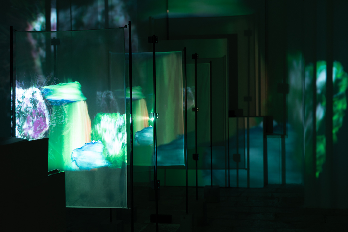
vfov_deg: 24.2
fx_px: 541
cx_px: 174
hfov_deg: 35.6
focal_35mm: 56
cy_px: 116
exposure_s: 1/1.25
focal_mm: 56
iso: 320
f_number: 5
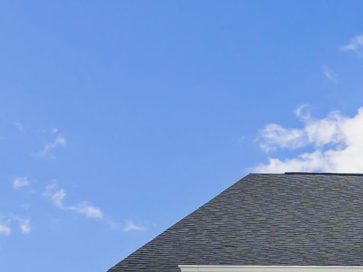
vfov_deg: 10.5
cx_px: 645
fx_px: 1427
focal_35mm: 136
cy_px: 416
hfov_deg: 13.1
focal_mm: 34
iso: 100
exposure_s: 1/640
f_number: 5
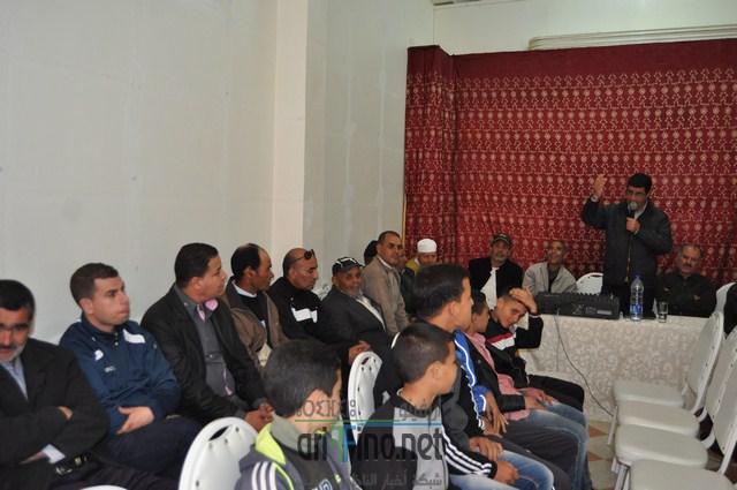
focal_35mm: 30
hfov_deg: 62.0
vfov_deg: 43.5
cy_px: 245
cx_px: 368
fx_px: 613
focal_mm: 20
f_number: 3.5
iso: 800
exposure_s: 1/60
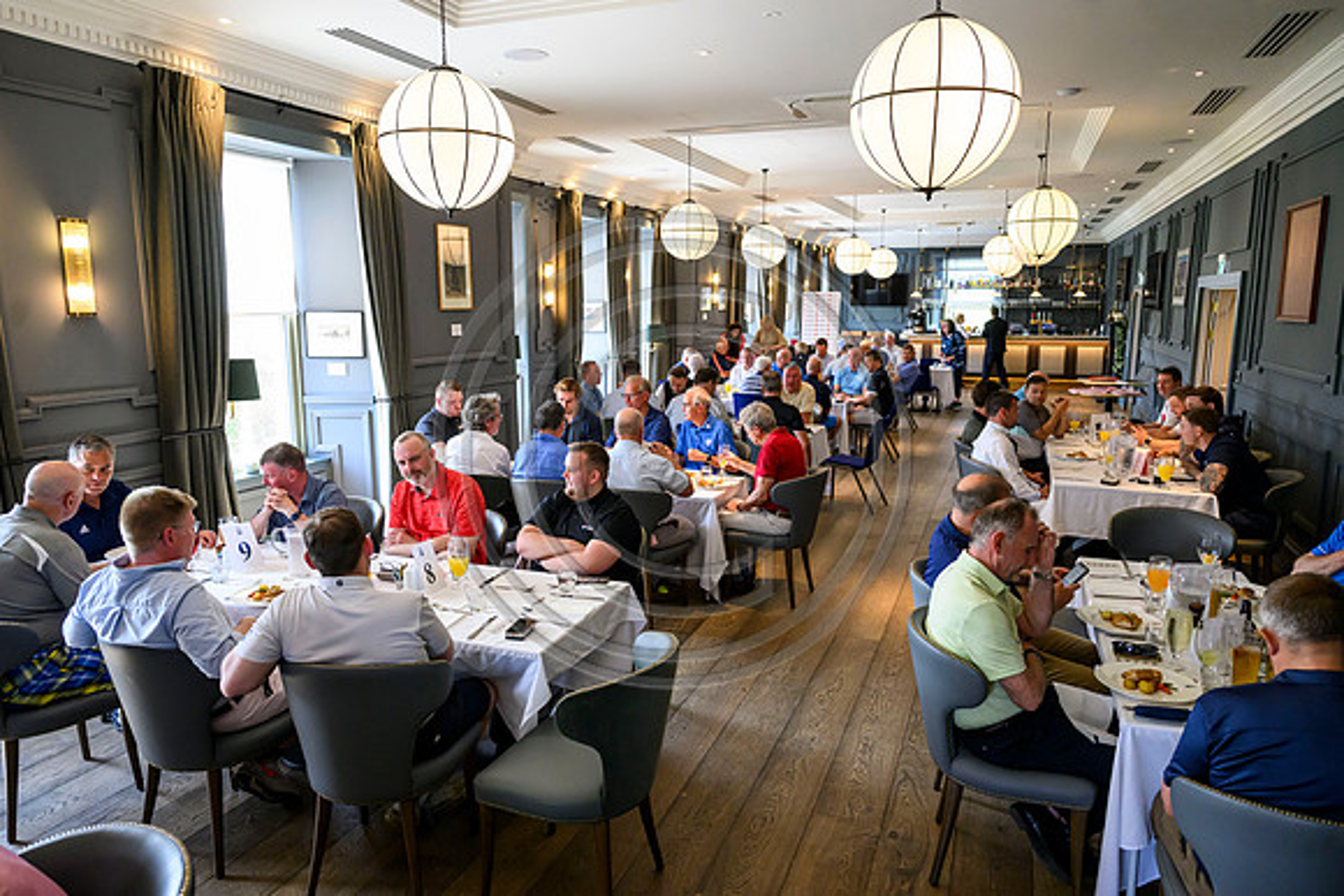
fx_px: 896
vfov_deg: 53.2
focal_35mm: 24
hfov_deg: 73.7
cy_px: 448
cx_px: 672
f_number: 3.5
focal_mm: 24
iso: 5000
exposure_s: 1/640
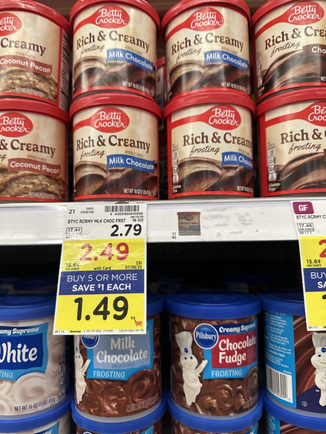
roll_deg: +1.1
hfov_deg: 56.8
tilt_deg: +3.6
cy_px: 217
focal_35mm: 24
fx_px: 301
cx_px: 163
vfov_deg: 71.6
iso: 125
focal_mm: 6.86
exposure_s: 1/60
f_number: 1.78
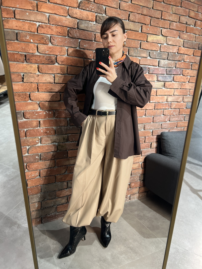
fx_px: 202
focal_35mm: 26
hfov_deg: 53.1
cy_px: 134
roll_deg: -1.3
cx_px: 101
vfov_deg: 67.3
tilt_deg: -31.6
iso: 100
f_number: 1.5
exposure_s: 1/50
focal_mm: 5.7
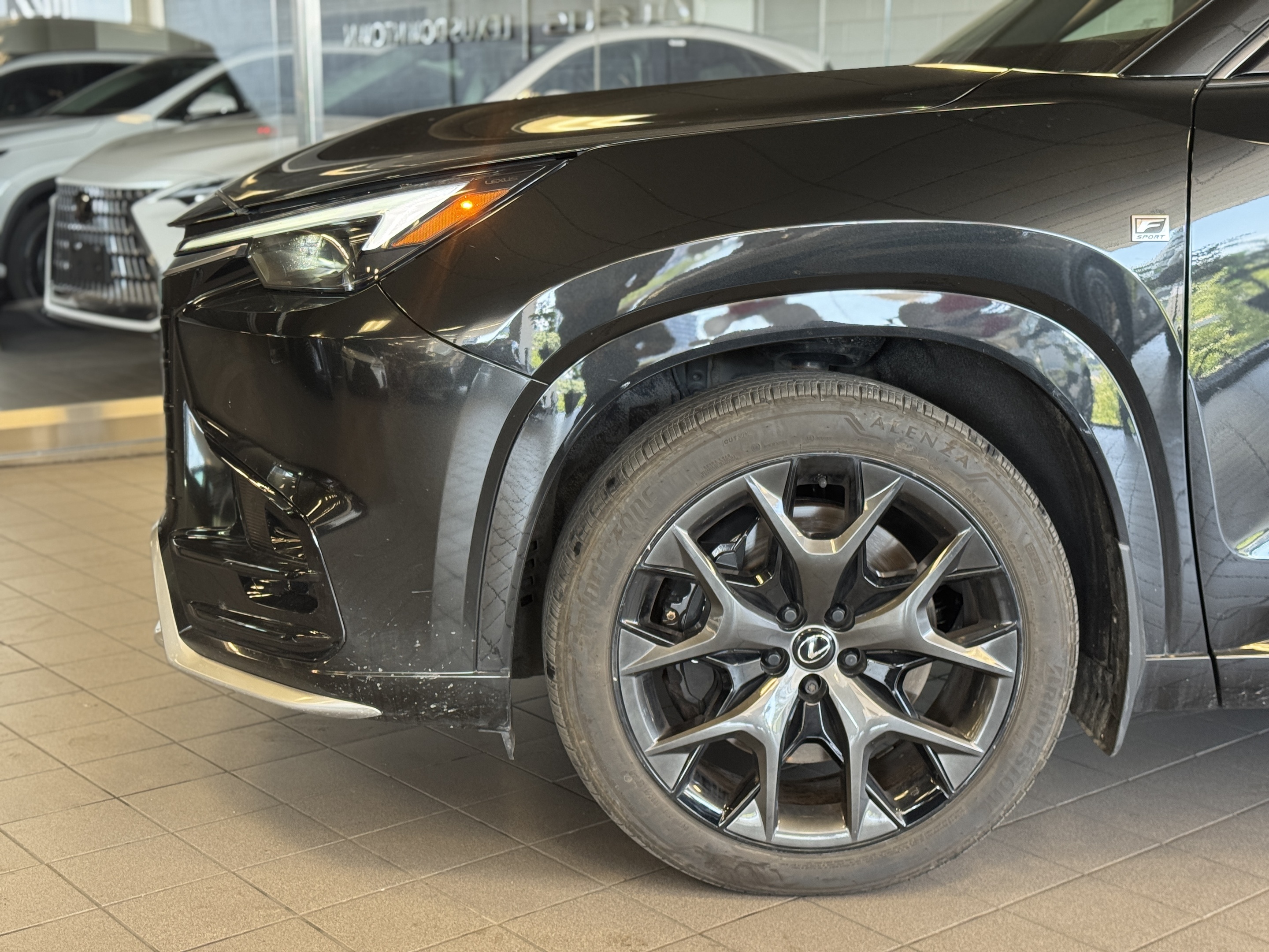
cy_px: 476
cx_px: 634
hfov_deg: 39.7
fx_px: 1760
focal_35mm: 48
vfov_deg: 30.3
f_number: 1.78
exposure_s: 1/60
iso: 200
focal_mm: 6.76
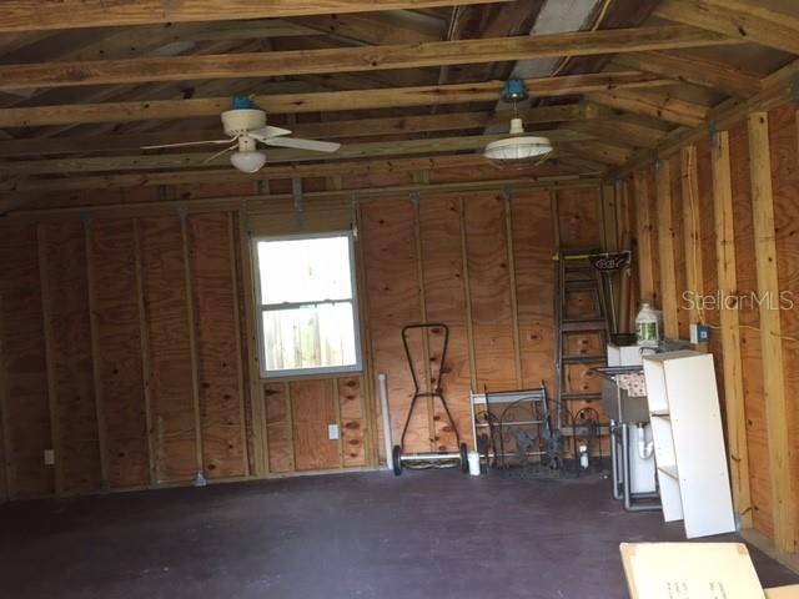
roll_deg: +2.7
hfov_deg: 61.7
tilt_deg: +0.0
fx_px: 669
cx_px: 400
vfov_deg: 48.2
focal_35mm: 29
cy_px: 300
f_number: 2.2
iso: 32
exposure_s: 1/15
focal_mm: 4.15
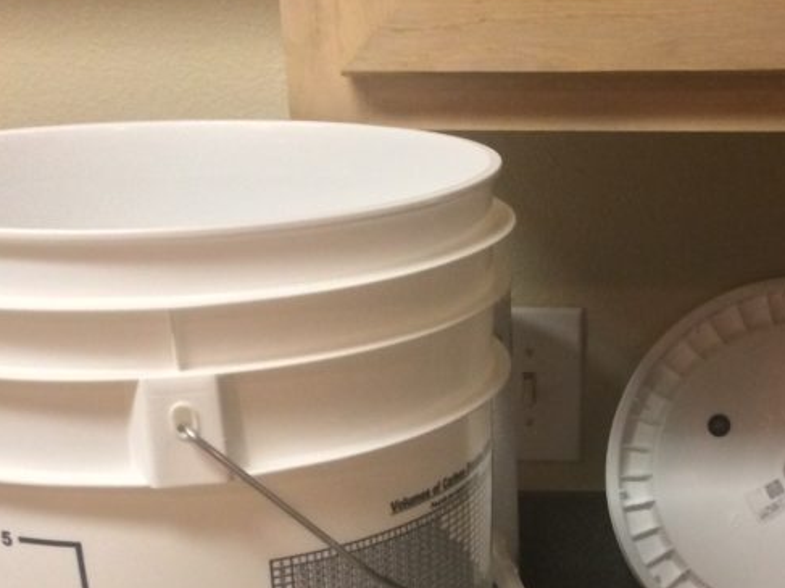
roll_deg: -0.7
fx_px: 1383
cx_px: 563
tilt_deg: -25.0
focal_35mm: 61
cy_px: 604
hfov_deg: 31.3
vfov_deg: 22.9
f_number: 2.2
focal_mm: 4.15
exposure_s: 1/20
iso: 320
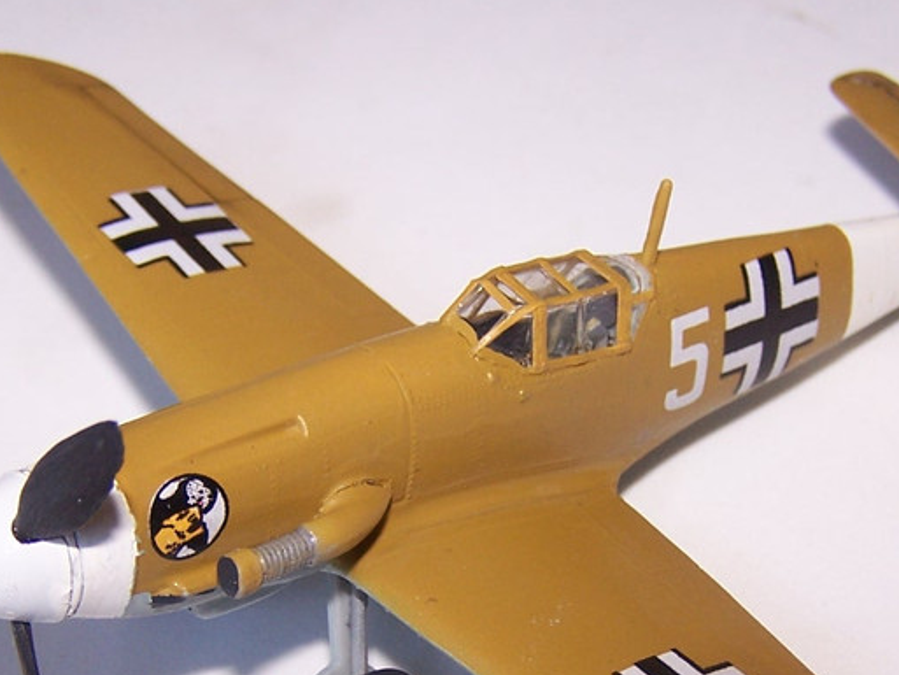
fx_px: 2052
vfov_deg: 18.4
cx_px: 462
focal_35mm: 79
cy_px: 586
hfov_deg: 24.7
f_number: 2.8
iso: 80
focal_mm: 6.3
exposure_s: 1/60
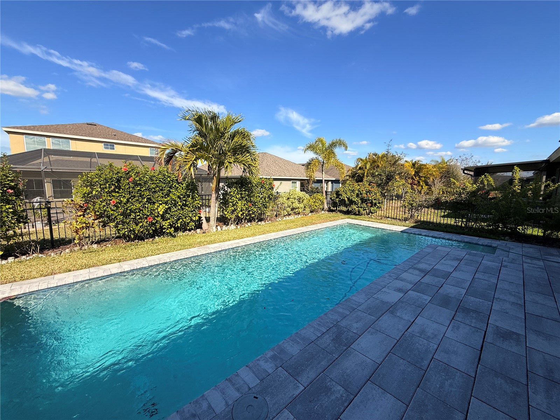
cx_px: 280
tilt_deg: -5.5
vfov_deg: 85.7
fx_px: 226
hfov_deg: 102.1
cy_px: 210
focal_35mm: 14
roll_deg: -1.1
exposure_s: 1/2506
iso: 50
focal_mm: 2.22
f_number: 2.2
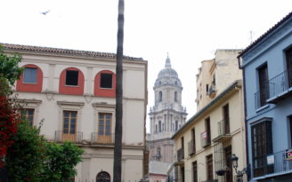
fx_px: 334
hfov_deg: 46.5
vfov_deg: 30.2
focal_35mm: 42
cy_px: 127
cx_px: 191
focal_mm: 18
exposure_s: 1/125
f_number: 5.6
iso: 100
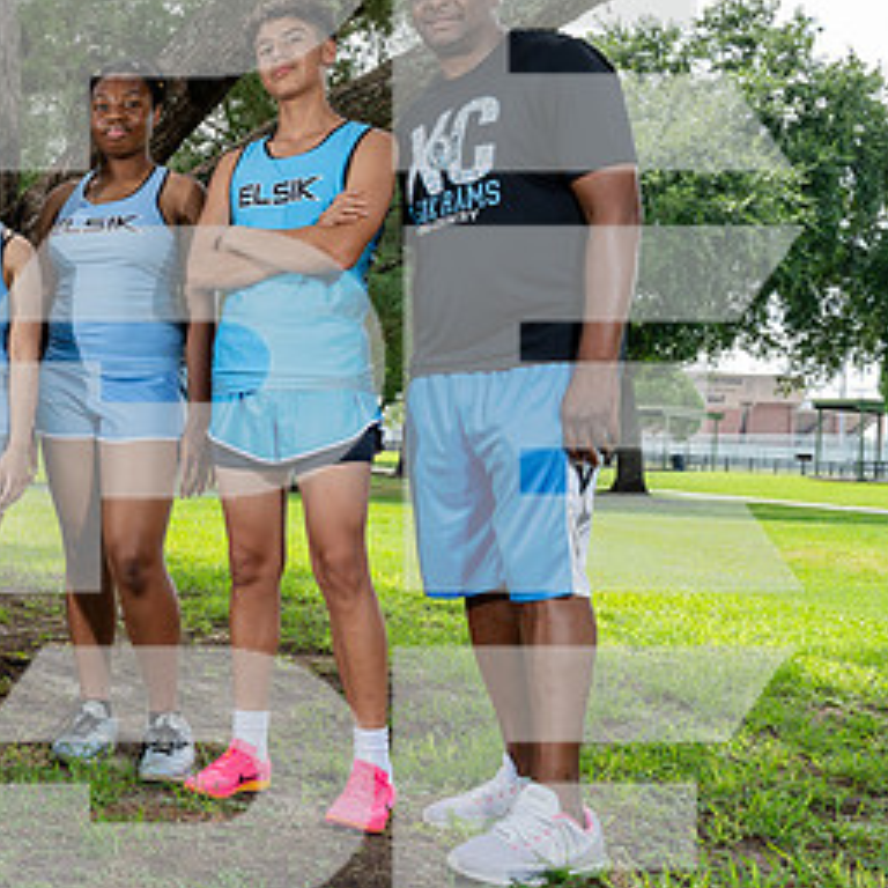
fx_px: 1451
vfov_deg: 34.0
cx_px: -80
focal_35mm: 50
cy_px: 411
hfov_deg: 30.6
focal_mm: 26
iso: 250
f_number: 6.3
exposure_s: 1/250
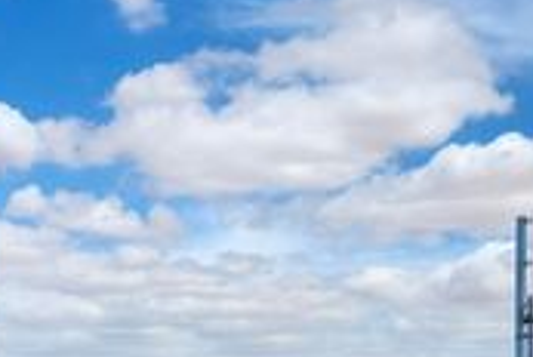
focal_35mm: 69
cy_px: 506
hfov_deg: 29.2
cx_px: 234
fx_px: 1023
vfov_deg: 18.0
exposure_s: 1/2128
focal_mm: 5.54
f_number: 1.8
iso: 25
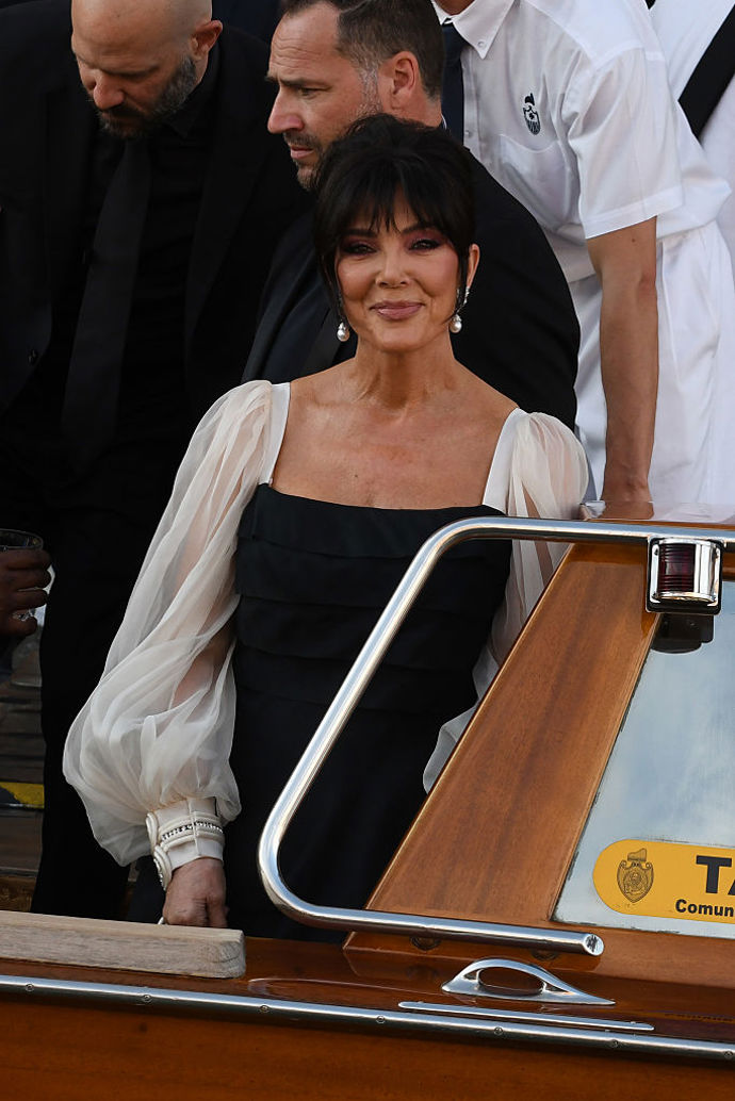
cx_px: 368
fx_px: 4131
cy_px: 550
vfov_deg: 15.2
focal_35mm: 135
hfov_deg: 10.2
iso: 640
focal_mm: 90
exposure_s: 1/400
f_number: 8
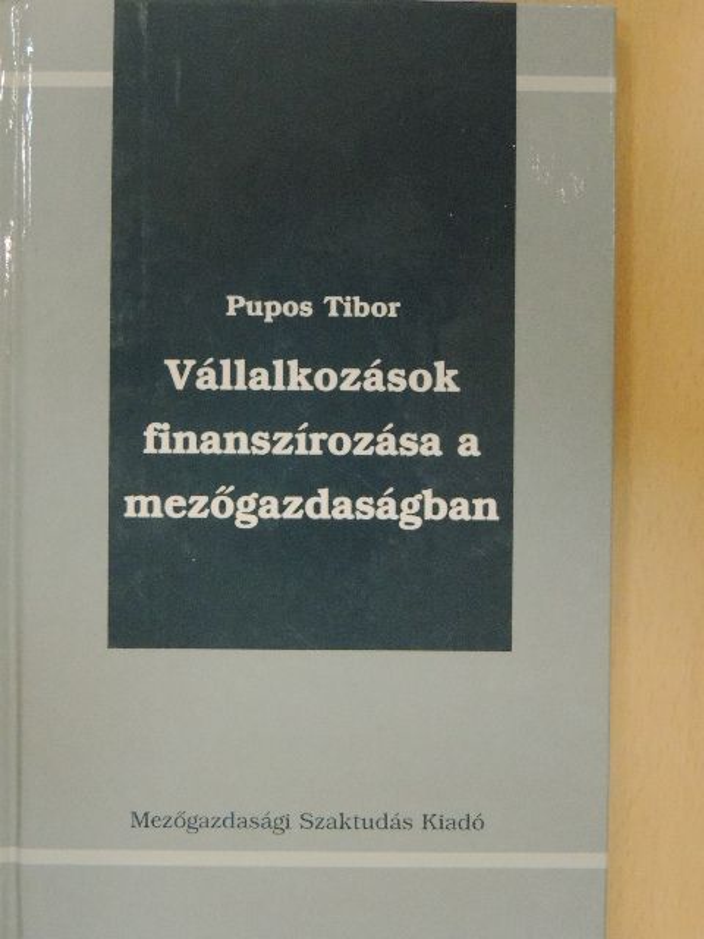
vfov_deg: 26.0
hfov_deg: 19.6
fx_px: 2034
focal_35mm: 75
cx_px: 352
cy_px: 470
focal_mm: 13.3
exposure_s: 1/100
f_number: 3.9
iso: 1600
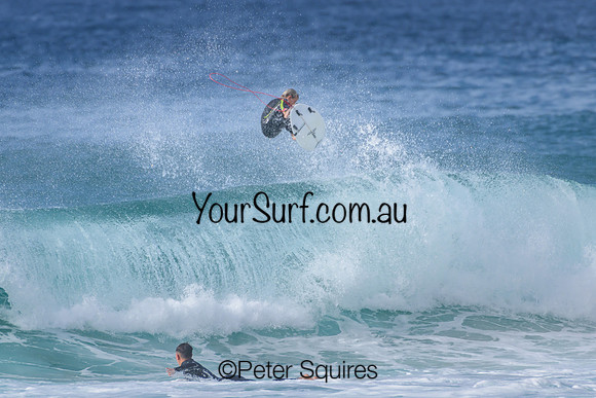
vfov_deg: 1.4
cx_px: 298
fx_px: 16559
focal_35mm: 1000
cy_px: 199
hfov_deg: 2.1
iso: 720
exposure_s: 1/2000
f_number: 11
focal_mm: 1000
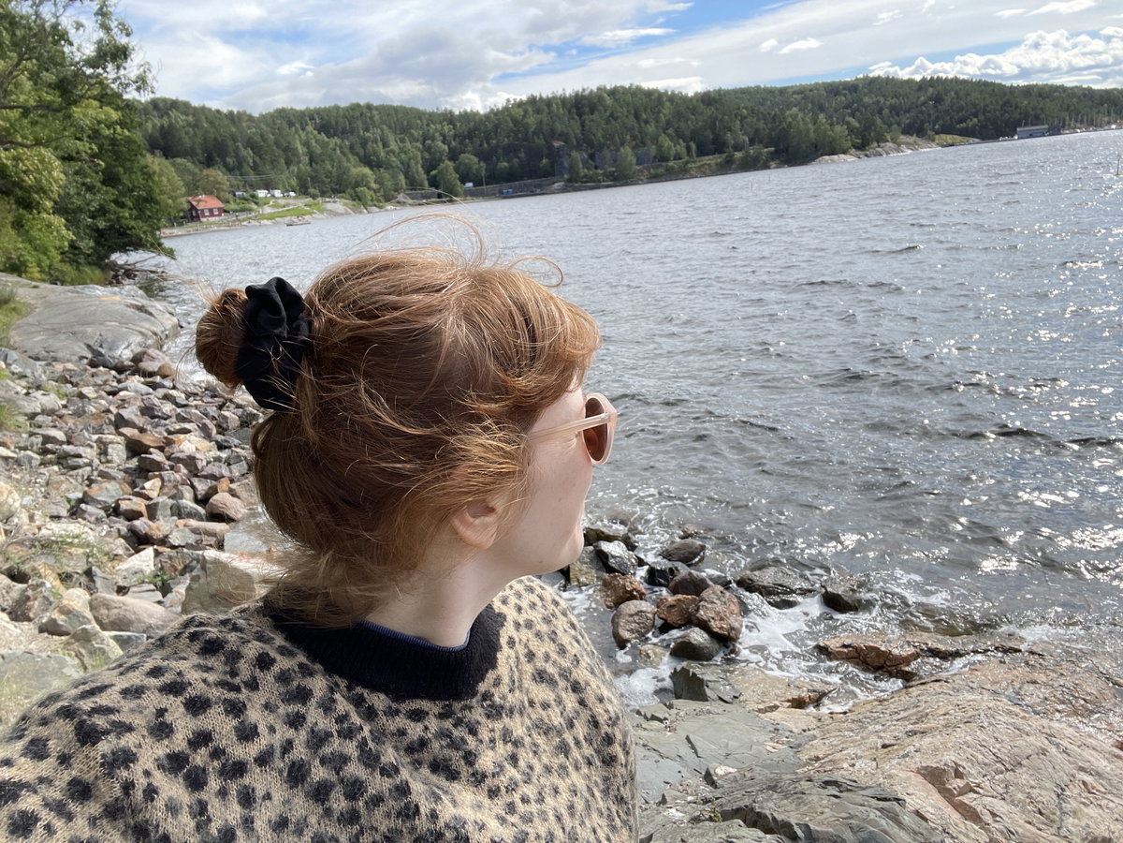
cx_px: 562
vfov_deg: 58.9
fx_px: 746
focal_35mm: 23
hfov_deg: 73.9
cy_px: 422
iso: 25
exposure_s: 1/474
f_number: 2.2
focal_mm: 2.71
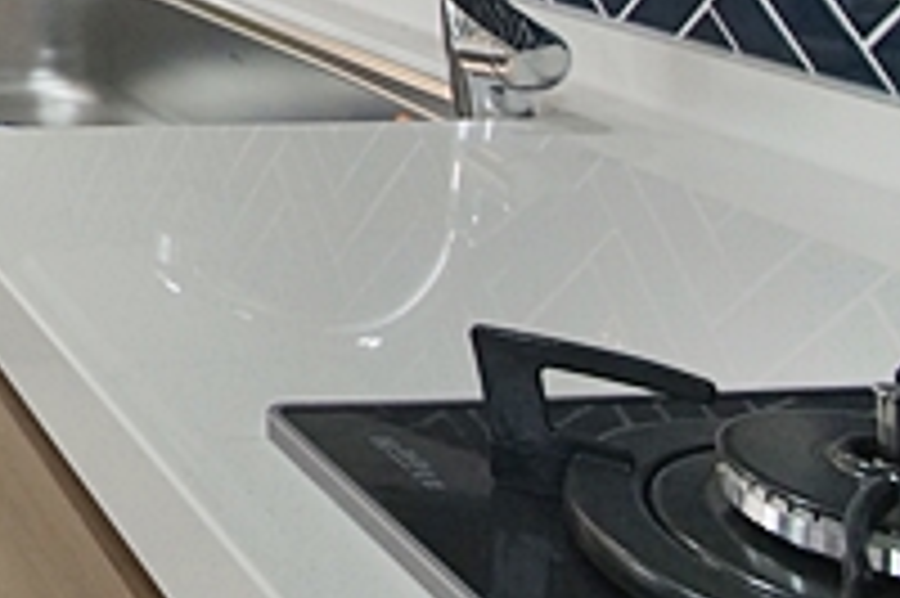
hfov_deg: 26.7
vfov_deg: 19.9
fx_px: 1499
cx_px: -346
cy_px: -265
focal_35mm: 60
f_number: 9
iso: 800
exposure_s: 1/25
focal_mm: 10
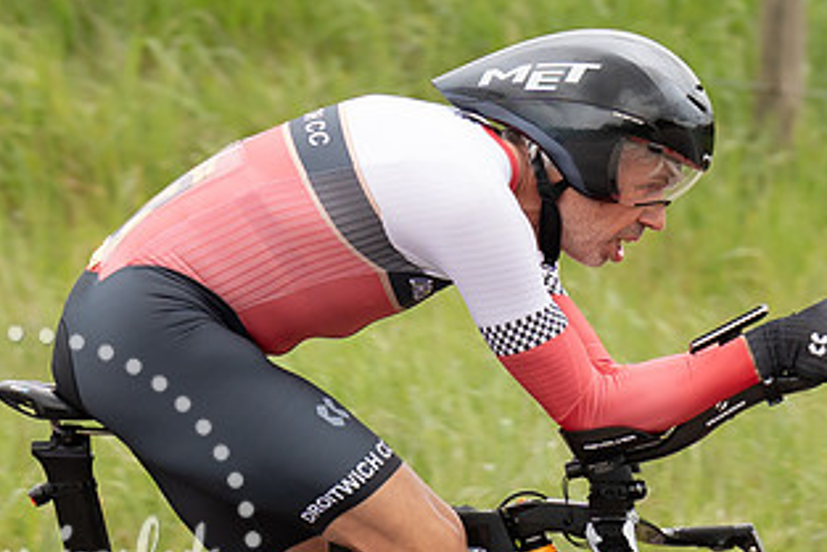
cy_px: 258
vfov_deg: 1.4
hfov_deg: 2.1
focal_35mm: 982
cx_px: 469
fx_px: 22568
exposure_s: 1/1000
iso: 320
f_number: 4
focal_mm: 200
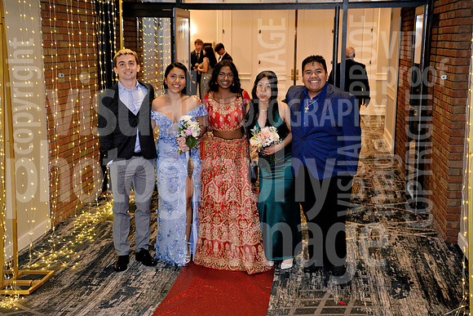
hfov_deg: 35.6
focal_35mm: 56
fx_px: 736
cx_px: 236
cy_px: 158
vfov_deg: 24.2
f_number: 5.6
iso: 3200
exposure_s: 1/125
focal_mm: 56
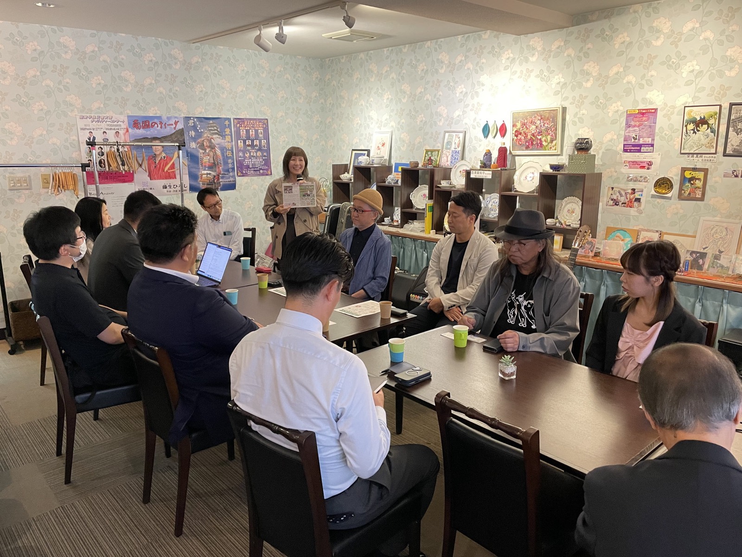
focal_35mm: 26
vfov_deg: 53.1
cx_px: 371
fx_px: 557
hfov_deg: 67.3
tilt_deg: -12.0
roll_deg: -0.1
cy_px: 278
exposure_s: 1/50
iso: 250
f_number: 1.6
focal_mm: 4.2
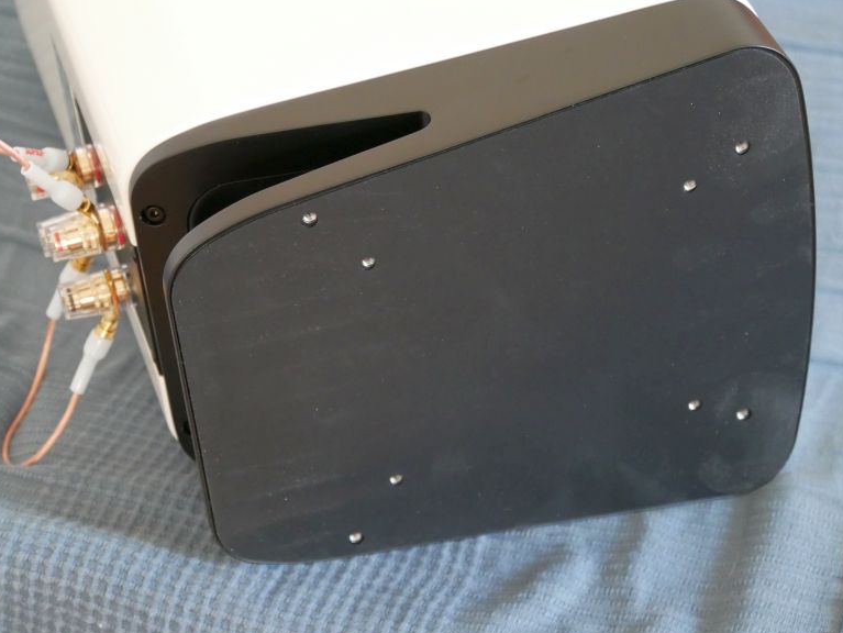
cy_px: 310
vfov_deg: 15.4
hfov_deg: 20.4
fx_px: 2339
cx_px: 407
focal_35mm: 96
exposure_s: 1/15
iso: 3200
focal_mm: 46
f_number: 4.9
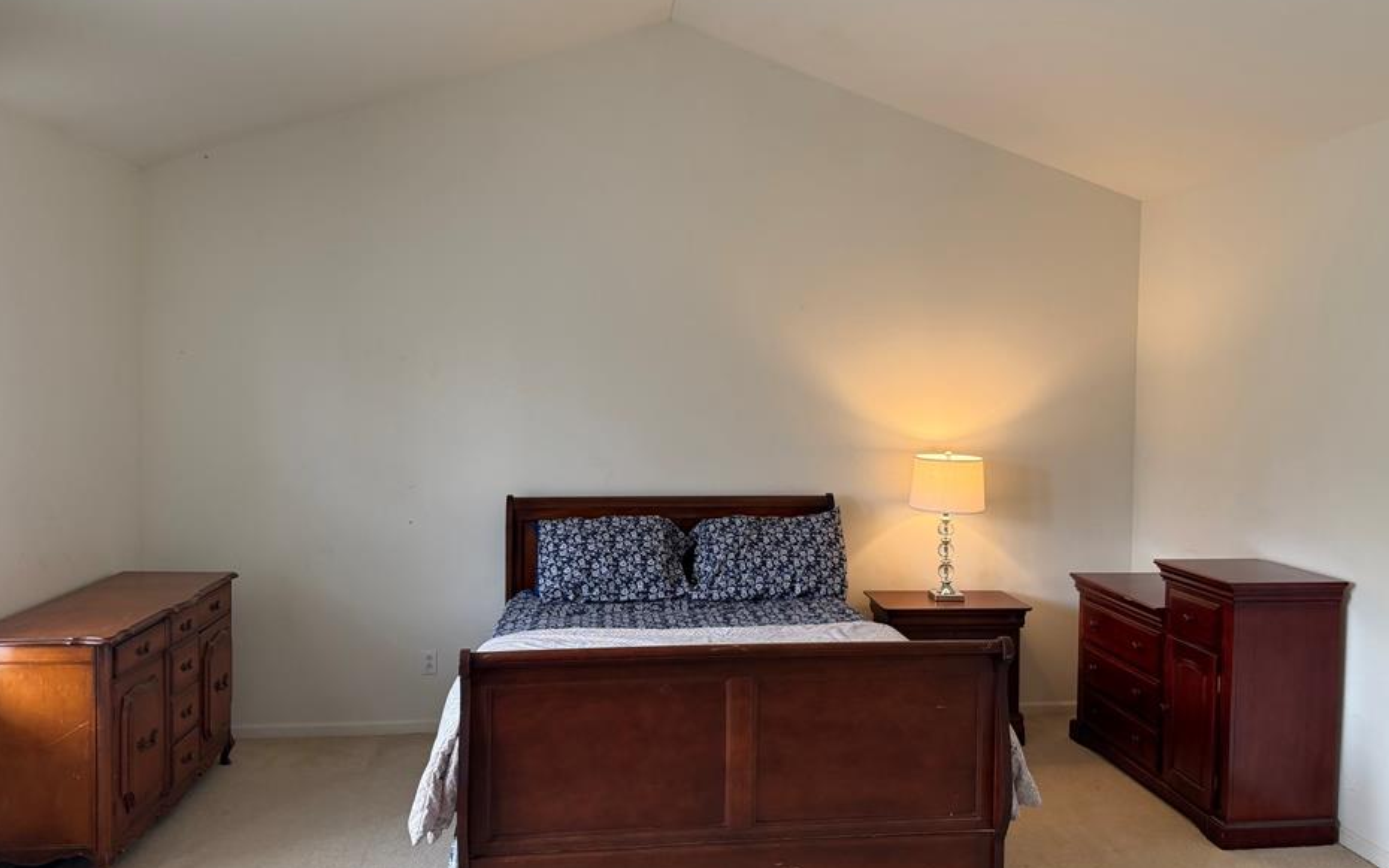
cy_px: 433
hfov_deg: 66.4
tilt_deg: -2.8
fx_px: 1060
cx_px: 732
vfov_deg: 44.5
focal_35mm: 28
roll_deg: +0.3
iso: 200
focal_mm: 6.76
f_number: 1.78
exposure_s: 1/60
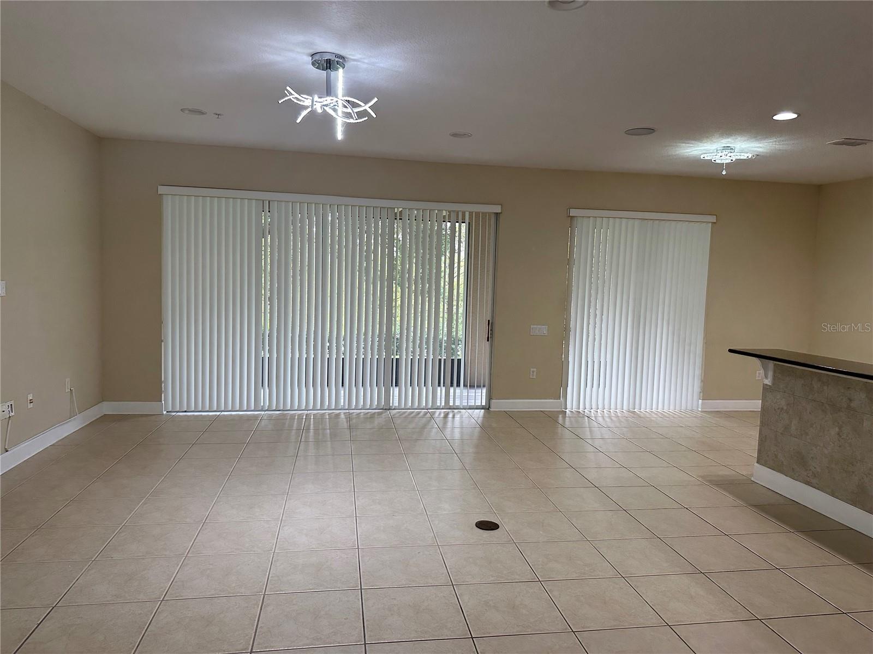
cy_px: 327
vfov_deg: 56.8
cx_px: 436
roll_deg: -2.1
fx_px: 605
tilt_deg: -4.7
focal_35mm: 24
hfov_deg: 71.6
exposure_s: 1/120
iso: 200
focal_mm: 6.86
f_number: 1.78
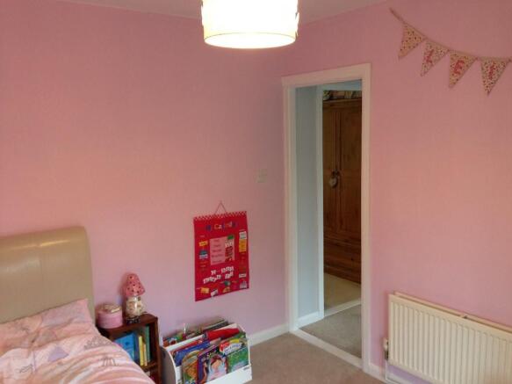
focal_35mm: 33
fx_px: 488
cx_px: 256
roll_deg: +0.3
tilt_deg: -9.9
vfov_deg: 42.9
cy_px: 192
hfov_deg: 55.4
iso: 125
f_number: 2.4
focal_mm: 4.12
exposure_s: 1/20
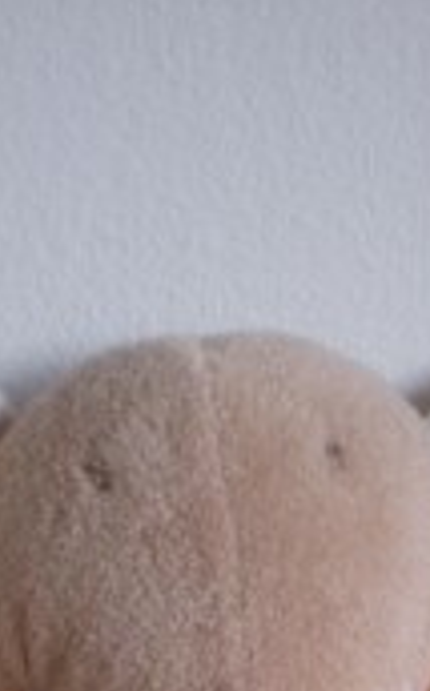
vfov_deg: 15.8
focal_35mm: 122
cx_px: 237
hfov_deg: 10.7
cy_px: 1028
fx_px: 2295
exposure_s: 1/52.4
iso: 122
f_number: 3.1
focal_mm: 6.3
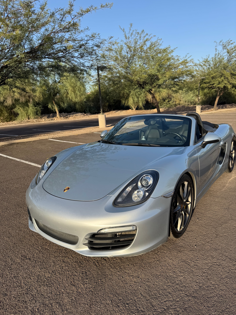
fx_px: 218
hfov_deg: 56.8
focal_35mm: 24
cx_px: 118
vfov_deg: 71.6
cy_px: 158
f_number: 1.78
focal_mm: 6.76
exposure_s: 1/1923
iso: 80
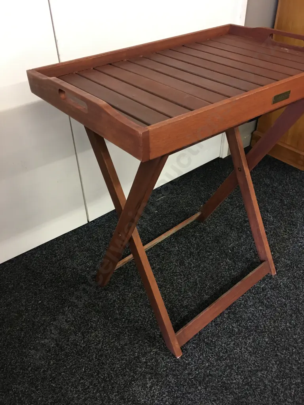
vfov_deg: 61.7
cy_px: 202
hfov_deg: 48.2
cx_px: 152
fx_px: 340
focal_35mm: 29
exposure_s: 1/17
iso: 80
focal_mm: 4.15
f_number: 2.2
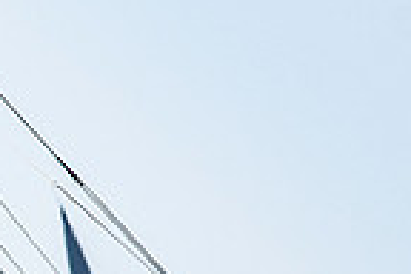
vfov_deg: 0.7
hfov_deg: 1.1
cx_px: -123
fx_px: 21553
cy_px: 390
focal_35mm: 1888
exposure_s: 1/2500
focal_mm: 300
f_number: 5.6
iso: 320
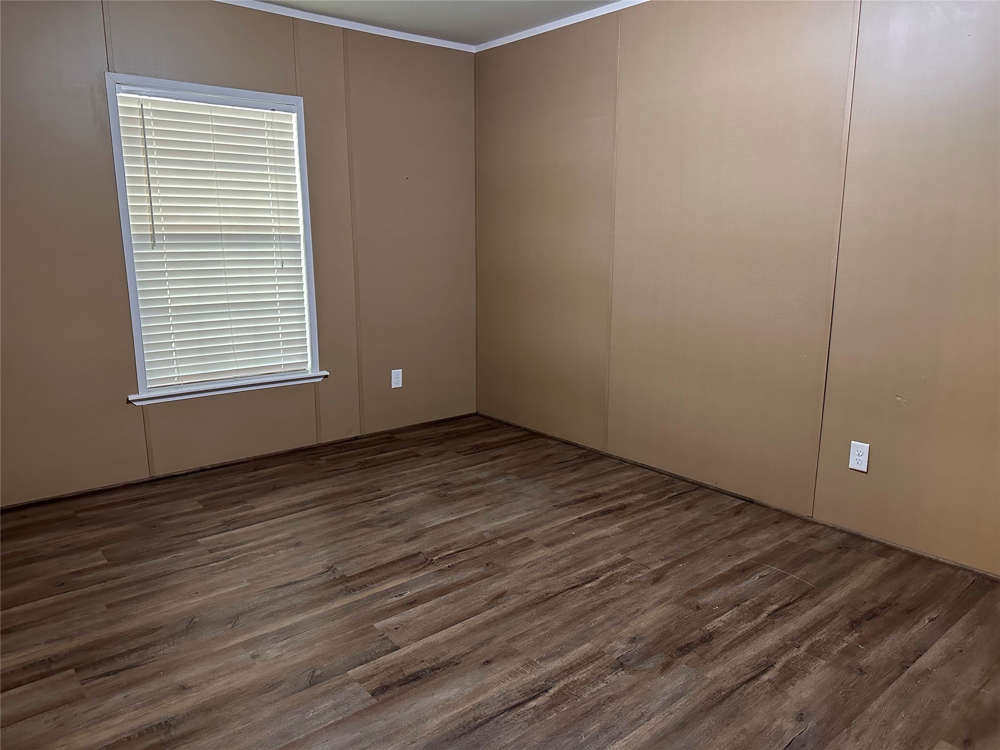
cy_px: 375
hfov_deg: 71.6
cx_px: 500
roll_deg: -0.4
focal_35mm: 24
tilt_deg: -11.1
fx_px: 693
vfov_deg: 56.8
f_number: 1.78
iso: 640
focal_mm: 6.86
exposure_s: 1/60
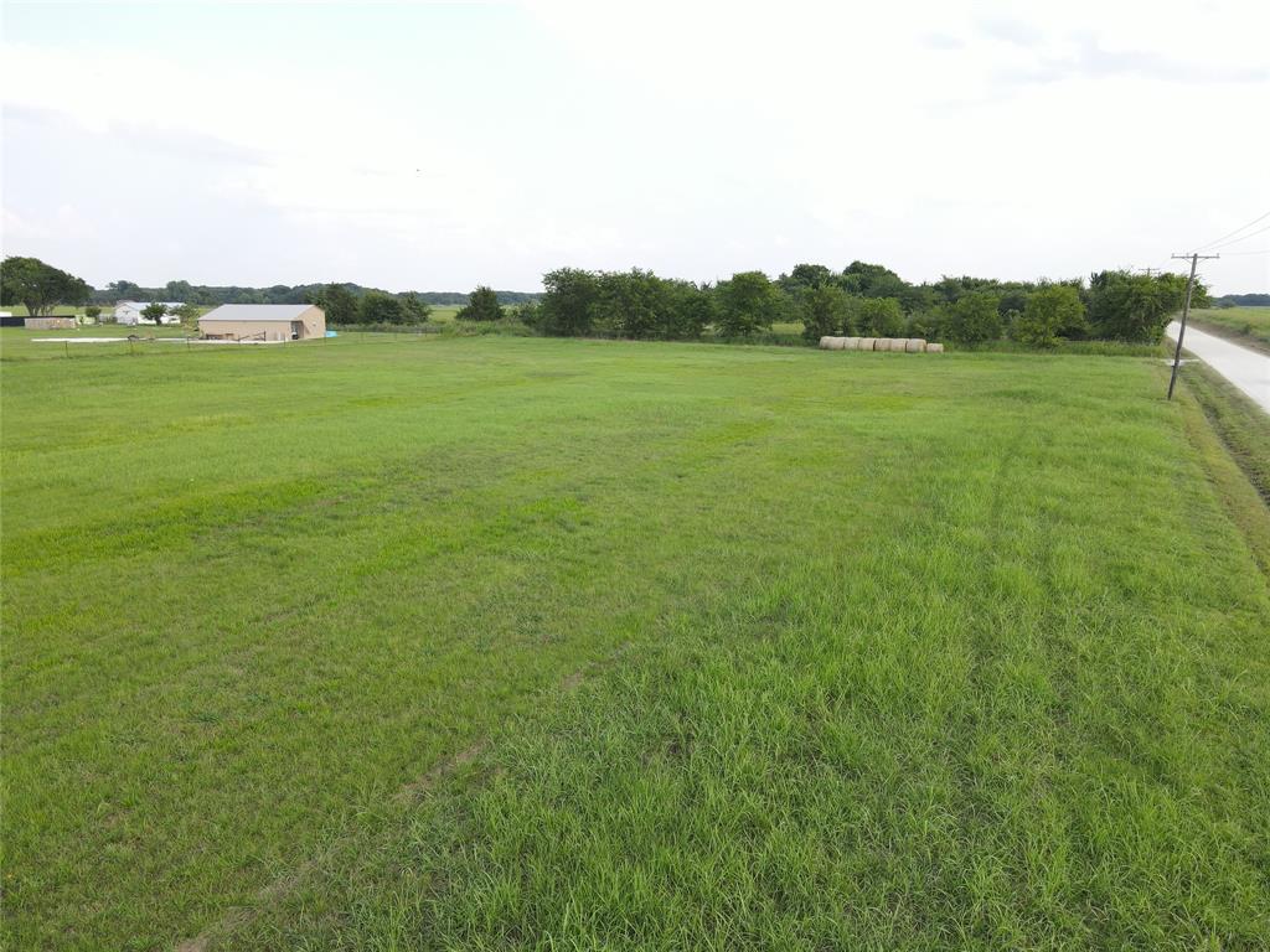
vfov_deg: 56.8
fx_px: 881
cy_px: 476
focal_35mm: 24
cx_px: 635
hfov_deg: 71.6
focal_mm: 4.5
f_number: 2.8
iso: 100
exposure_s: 1/160
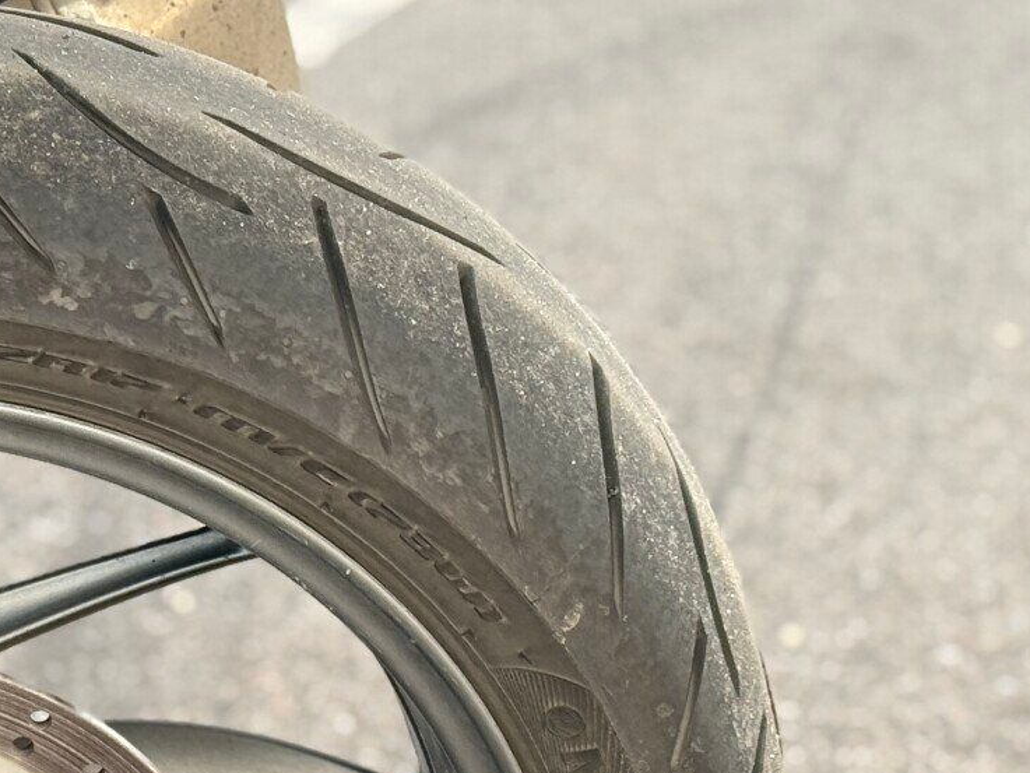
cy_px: 810
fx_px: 3780
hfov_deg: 14.8
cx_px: -323
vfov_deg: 11.5
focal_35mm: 127
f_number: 1.78
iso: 125
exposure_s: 1/242
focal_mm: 6.76
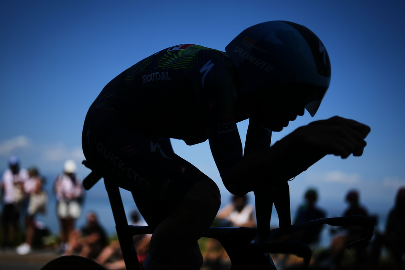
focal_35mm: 50
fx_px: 562
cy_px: 135
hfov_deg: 39.6
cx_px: 202
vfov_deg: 27.0
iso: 50
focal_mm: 50
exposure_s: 1/20000
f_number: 1.2
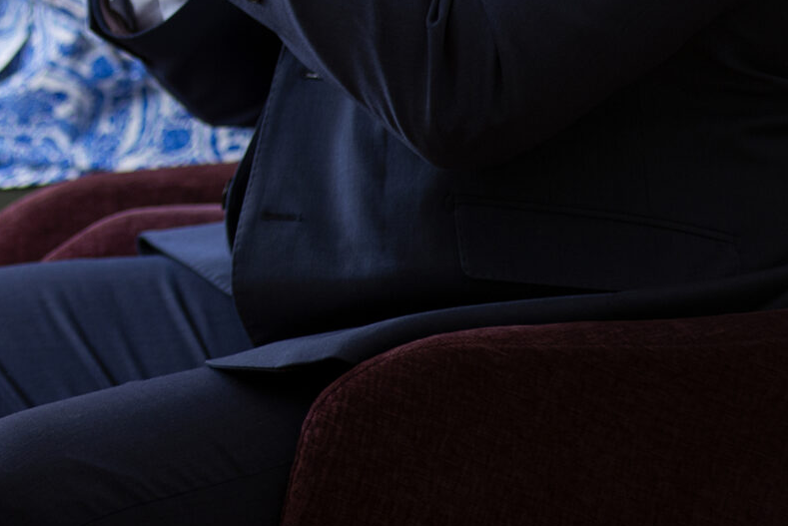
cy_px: -317
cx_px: -433
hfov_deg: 4.7
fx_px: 9592
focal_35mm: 438
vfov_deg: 3.1
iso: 200
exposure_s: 1/160
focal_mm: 135
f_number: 3.5
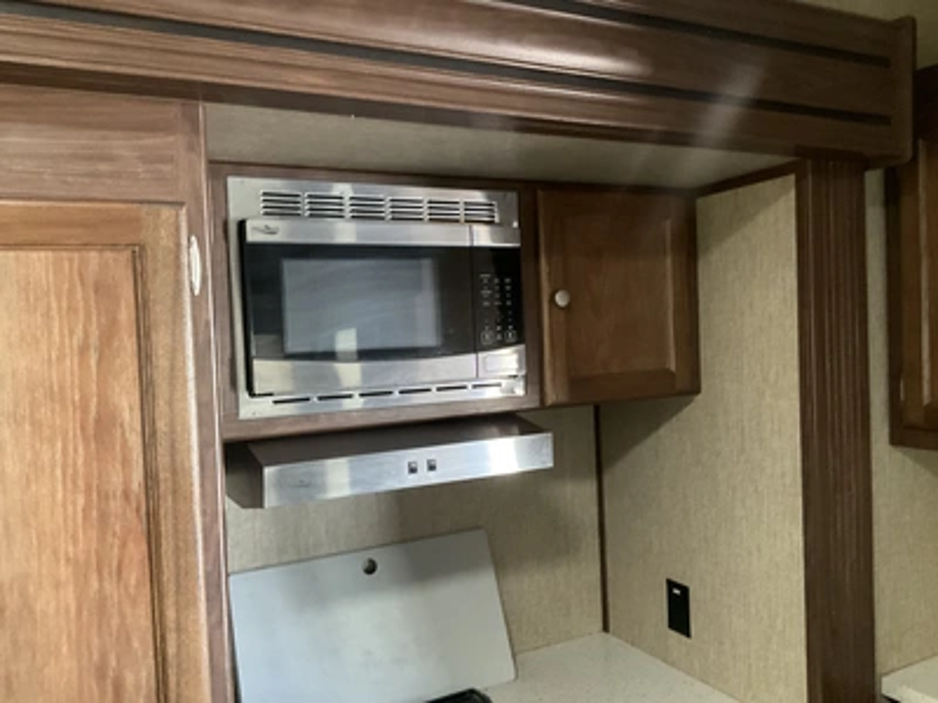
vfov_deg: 48.2
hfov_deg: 61.7
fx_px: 786
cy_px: 352
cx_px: 469
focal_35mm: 29
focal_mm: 3
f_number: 1.8
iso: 400
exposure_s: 1/30
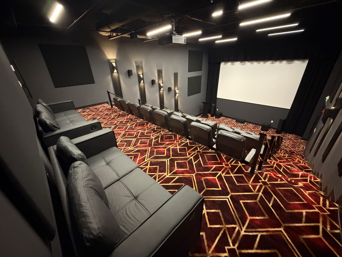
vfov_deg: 85.7
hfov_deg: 102.1
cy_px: 128
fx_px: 138
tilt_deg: -26.4
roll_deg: +2.1
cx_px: 171
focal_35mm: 14
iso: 1600
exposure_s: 1/40
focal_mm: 2.22
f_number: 2.2
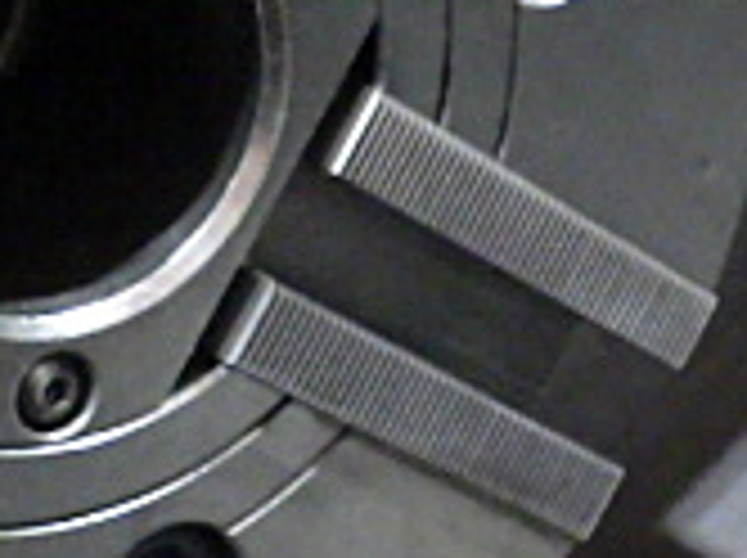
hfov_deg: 17.7
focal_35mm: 108
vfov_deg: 13.5
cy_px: 9
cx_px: -54
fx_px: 2327
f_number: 3.5
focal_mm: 5
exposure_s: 1/20
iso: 1600
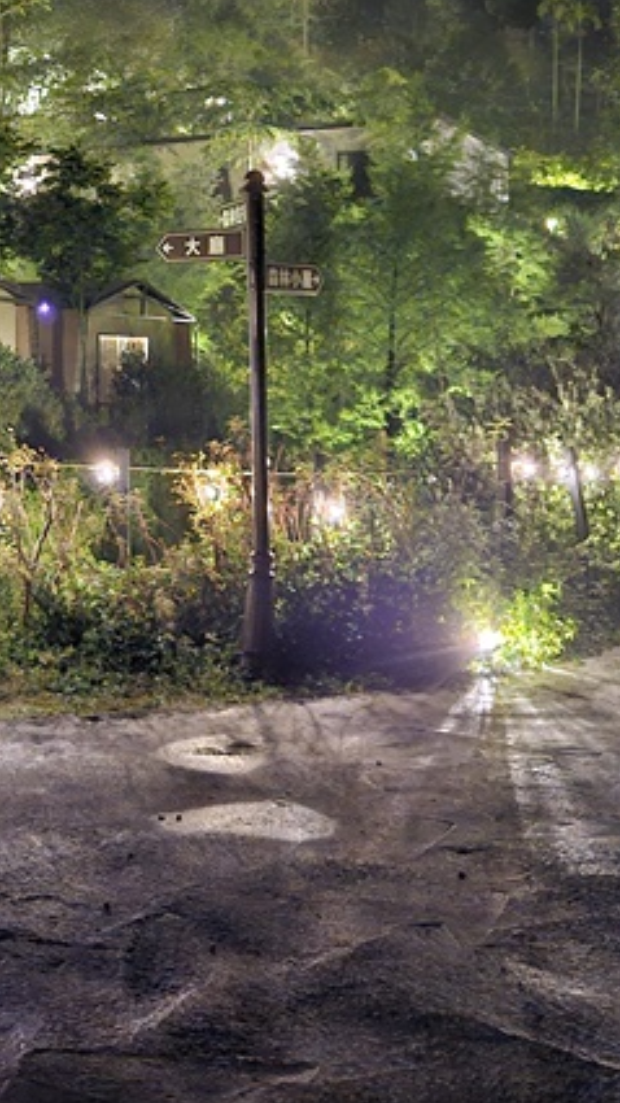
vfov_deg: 33.9
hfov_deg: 19.8
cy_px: 156
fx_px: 1725
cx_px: 8
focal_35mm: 59
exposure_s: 1/3
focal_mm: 5.4
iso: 2000
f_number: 1.8
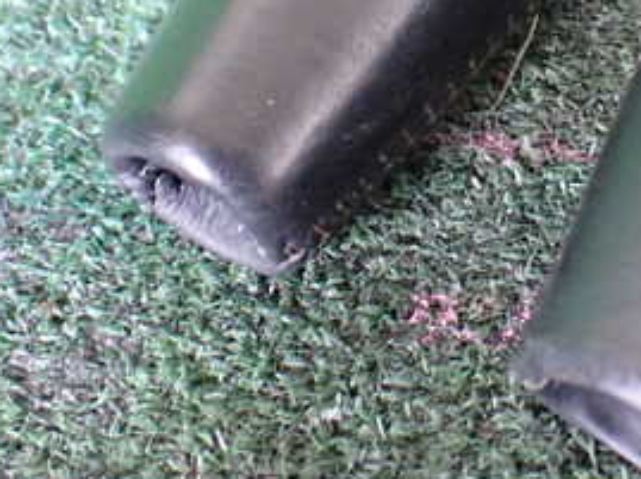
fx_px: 1239
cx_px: 534
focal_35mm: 67
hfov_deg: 28.3
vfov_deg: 21.2
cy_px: 17
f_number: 2.3
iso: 1000
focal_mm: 5.4
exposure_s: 1/30
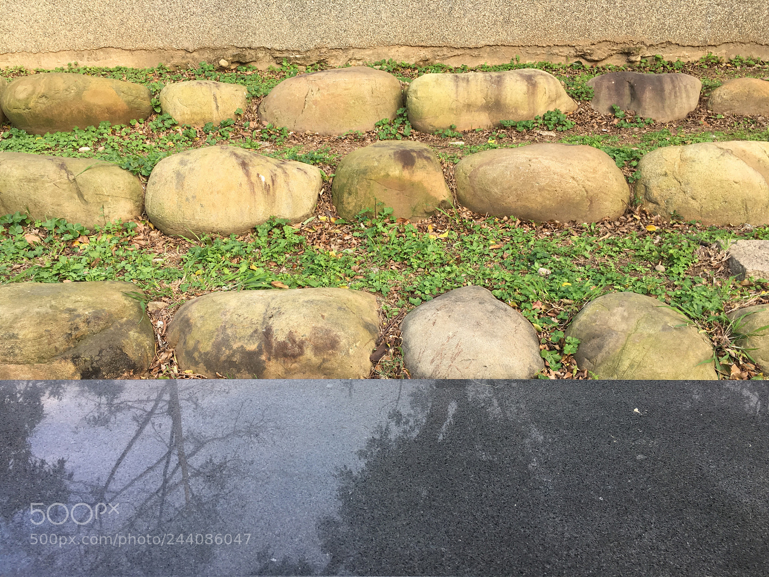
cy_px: 288
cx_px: 384
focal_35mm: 29
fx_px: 644
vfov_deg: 48.2
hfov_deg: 61.7
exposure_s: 1/120
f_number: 2.2
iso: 25
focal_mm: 4.15
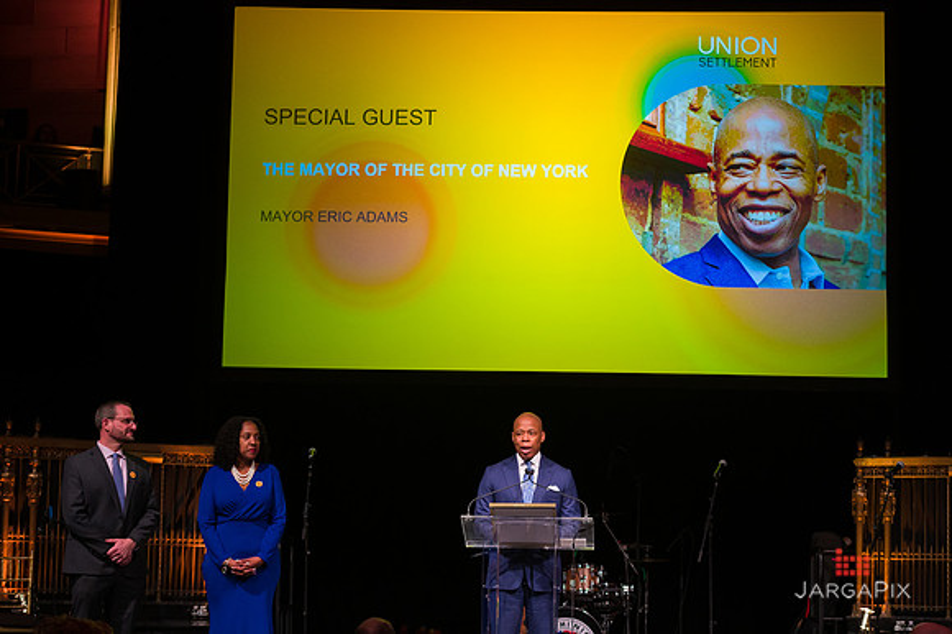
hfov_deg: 28.9
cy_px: 317
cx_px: 476
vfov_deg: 19.4
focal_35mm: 70
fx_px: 1850
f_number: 4
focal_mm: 70
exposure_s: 1/250
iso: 2000
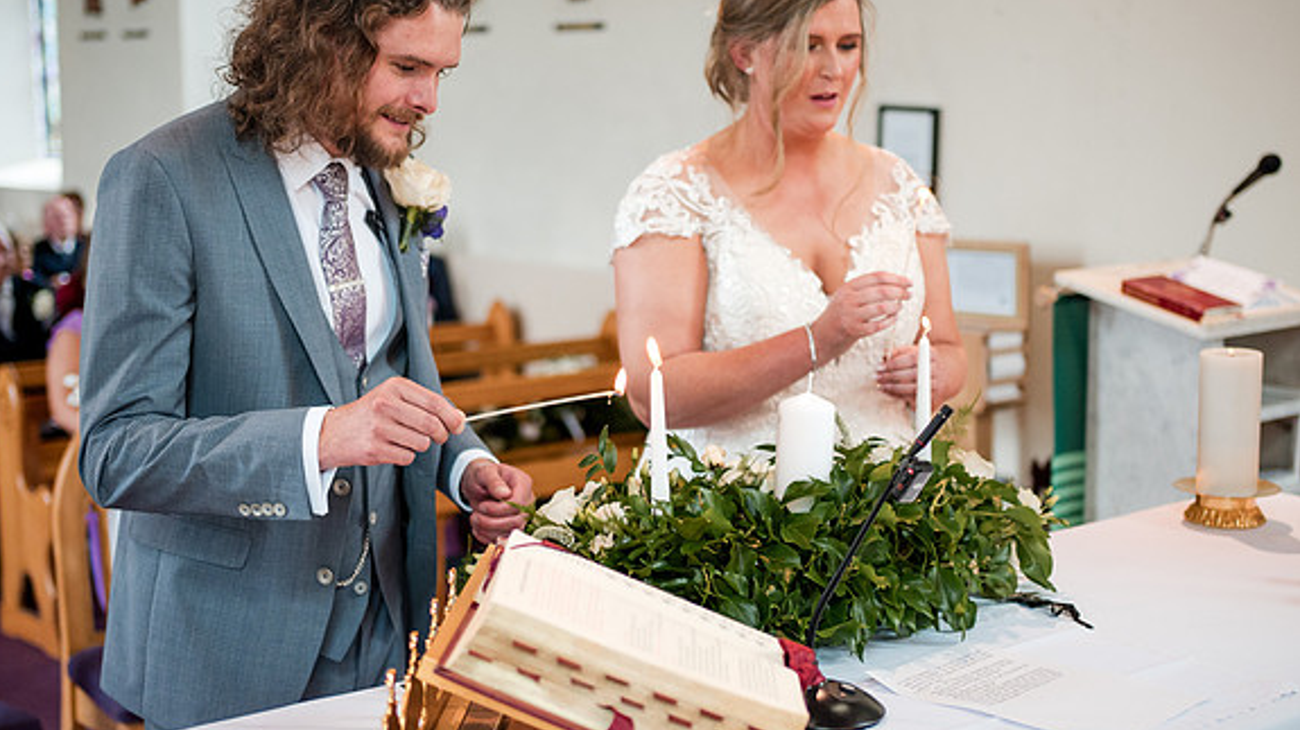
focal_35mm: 55
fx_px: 1895
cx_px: 647
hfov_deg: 37.9
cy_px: 342
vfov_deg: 21.8
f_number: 1.8
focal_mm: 35
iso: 1250
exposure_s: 1/500
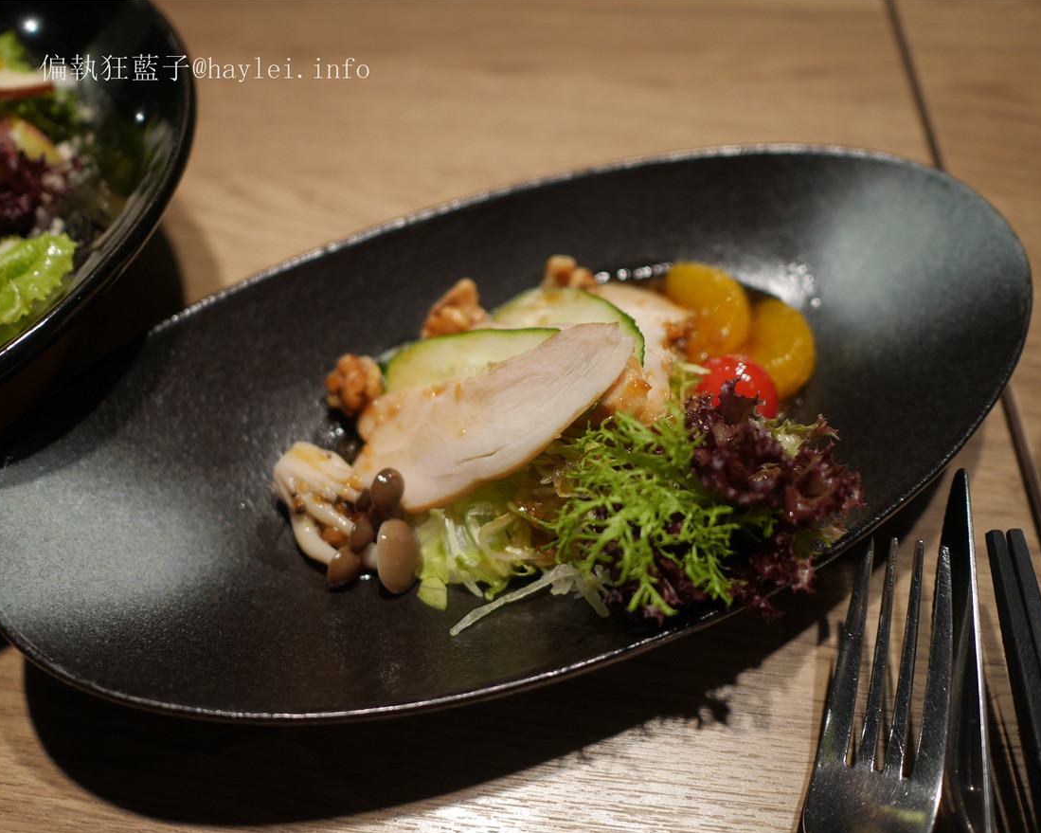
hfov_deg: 55.6
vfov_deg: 45.8
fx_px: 986
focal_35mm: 32
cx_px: 483
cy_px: 423
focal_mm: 15
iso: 250
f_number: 1.7
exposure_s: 1/60
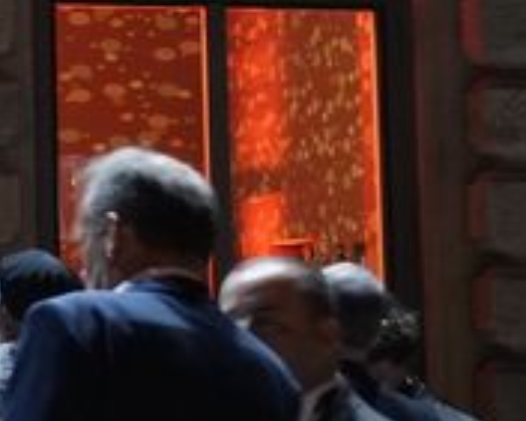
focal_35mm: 262
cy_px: -340
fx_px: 4081
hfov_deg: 6.7
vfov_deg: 5.8
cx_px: -1058
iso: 2500
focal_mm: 41
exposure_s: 1/8
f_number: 4
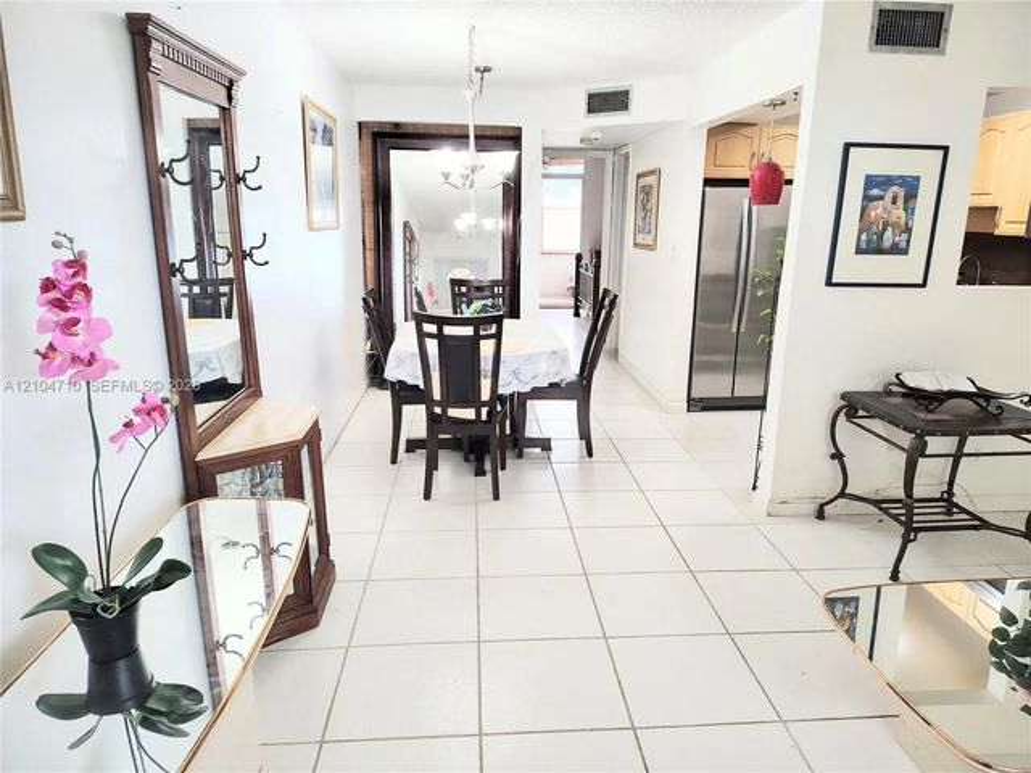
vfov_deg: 56.8
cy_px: 386
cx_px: 516
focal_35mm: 24
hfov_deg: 71.6
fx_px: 715
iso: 435
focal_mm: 5.56
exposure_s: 1/120
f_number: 1.8
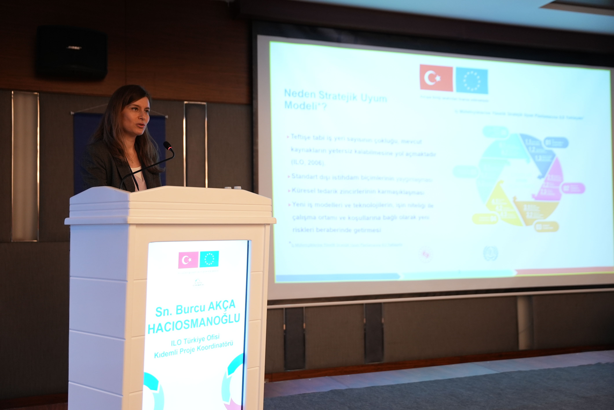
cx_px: 307
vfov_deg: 32.9
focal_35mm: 41
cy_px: 205
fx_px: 695
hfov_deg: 47.7
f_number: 2.8
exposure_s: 1/100
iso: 2000
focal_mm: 40.7
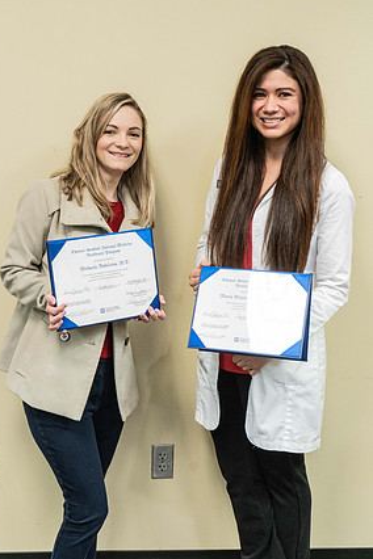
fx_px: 886
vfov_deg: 35.1
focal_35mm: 57
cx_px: 177
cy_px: 286
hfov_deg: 23.8
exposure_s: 1/160
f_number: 5
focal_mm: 54
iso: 2500
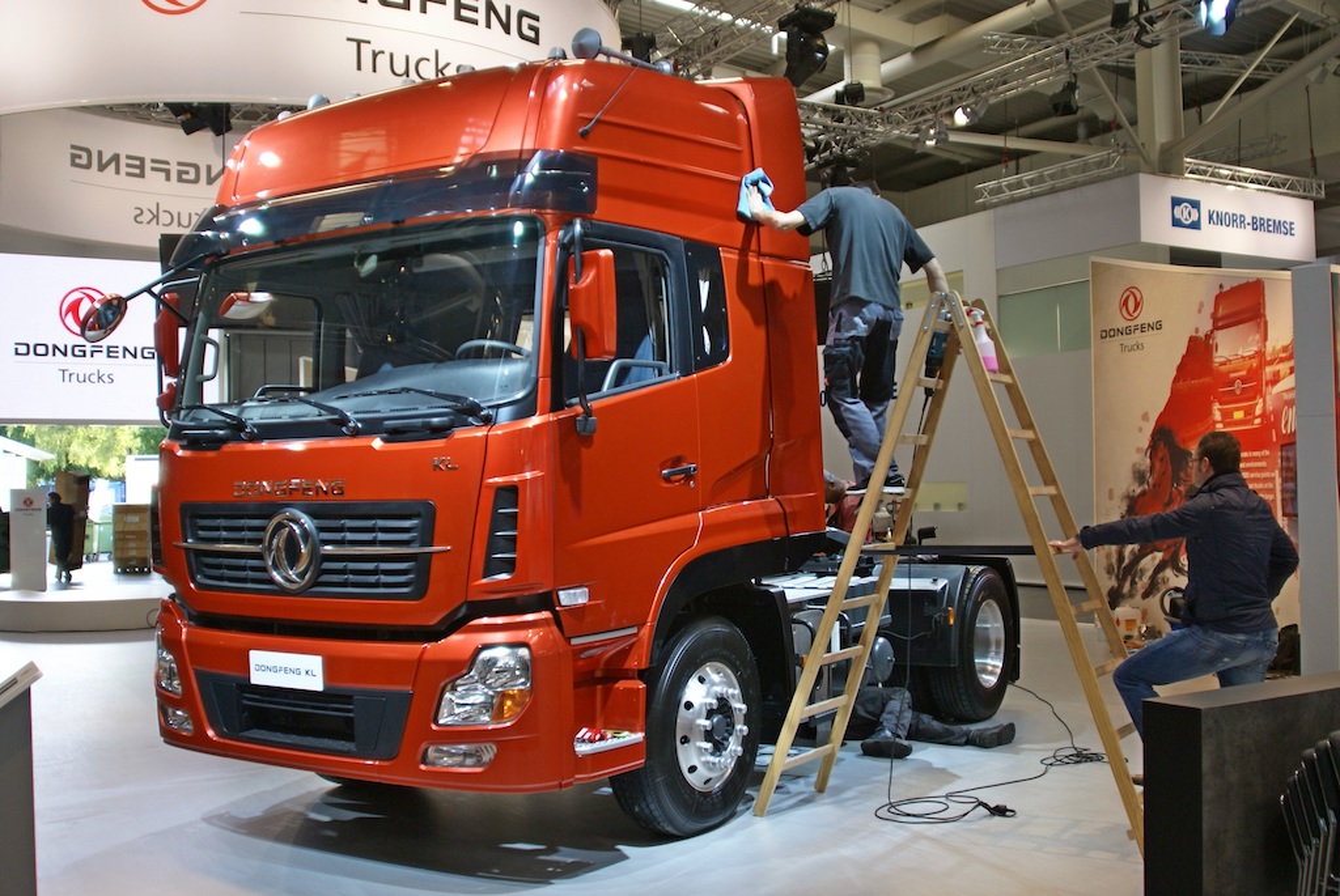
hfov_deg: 53.1
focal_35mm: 36
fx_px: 1341
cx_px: 670
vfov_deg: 37.0
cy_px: 448
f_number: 3.5
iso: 200
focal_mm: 24
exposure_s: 1/40
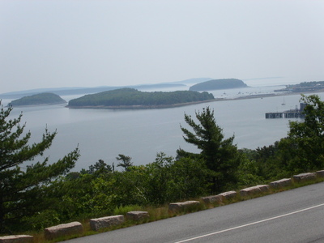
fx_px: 702
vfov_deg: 19.6
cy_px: 122
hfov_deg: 26.0
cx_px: 162
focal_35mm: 75
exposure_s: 1/750
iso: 100
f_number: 8
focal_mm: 15.4
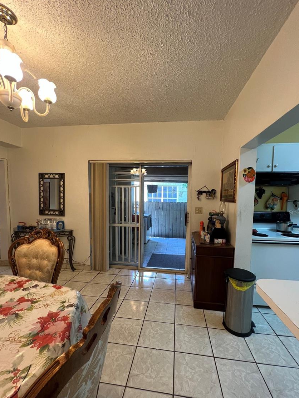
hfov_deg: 85.7
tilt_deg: -6.2
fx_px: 161
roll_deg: -1.7
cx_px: 153
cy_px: 212
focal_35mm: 14
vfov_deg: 101.9
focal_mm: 1.57
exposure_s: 1/60
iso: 160
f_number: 1.8
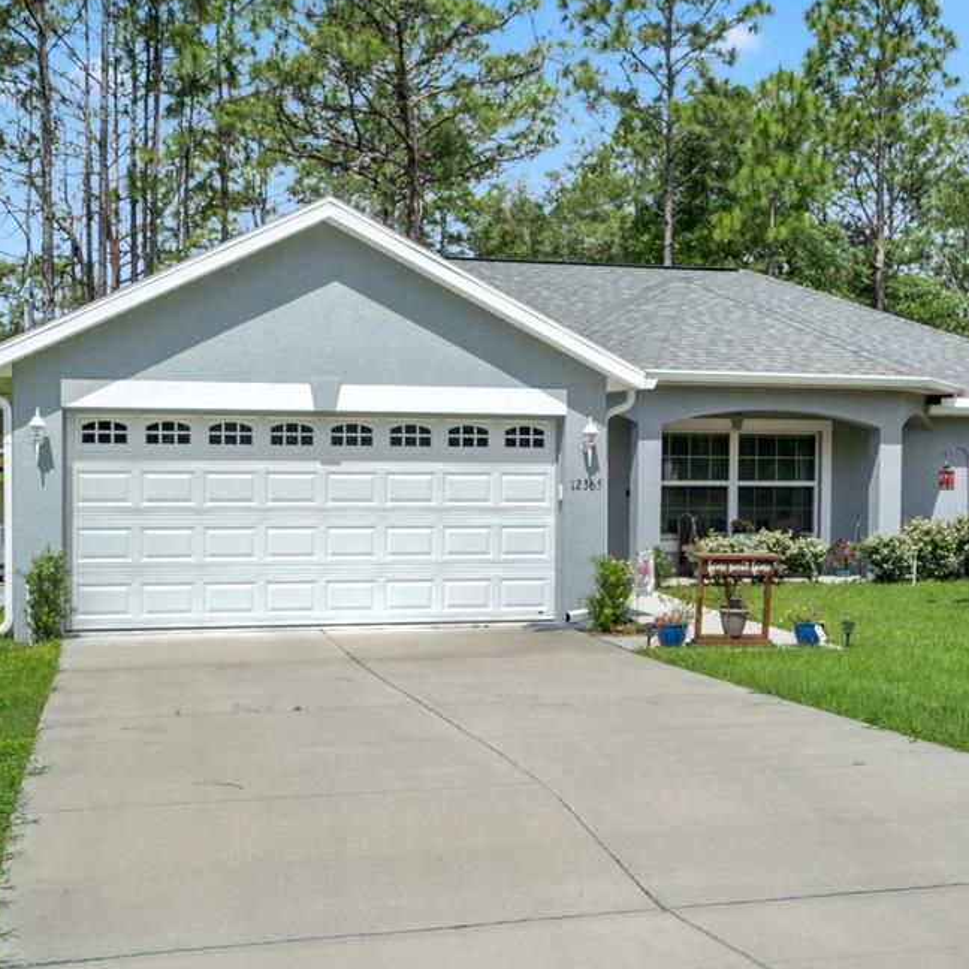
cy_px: 486
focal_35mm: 47
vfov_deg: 36.1
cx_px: 514
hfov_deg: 36.0
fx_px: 1489
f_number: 8
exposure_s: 1/1000
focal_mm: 35
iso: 320
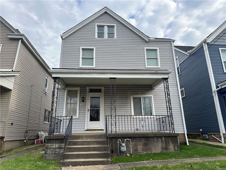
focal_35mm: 24
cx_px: 113
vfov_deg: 56.8
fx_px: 157
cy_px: 85
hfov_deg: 71.6
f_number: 1.78
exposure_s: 1/1639
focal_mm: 6.86
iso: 80
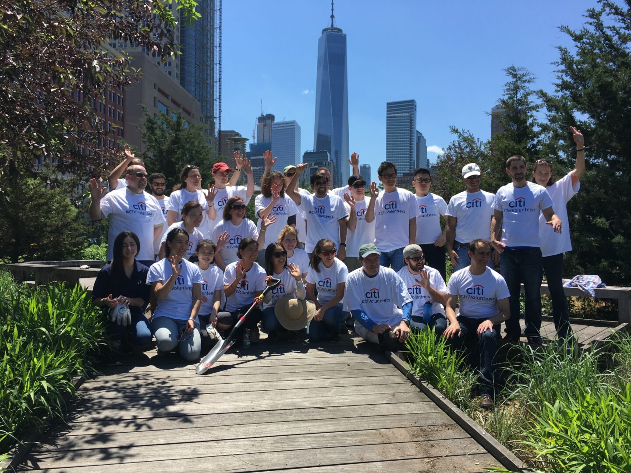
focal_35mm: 29
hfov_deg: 61.7
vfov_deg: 48.2
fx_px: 529
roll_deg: -0.2
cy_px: 236
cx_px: 316
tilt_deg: +0.1
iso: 25
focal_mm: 4.15
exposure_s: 1/1451
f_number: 2.2
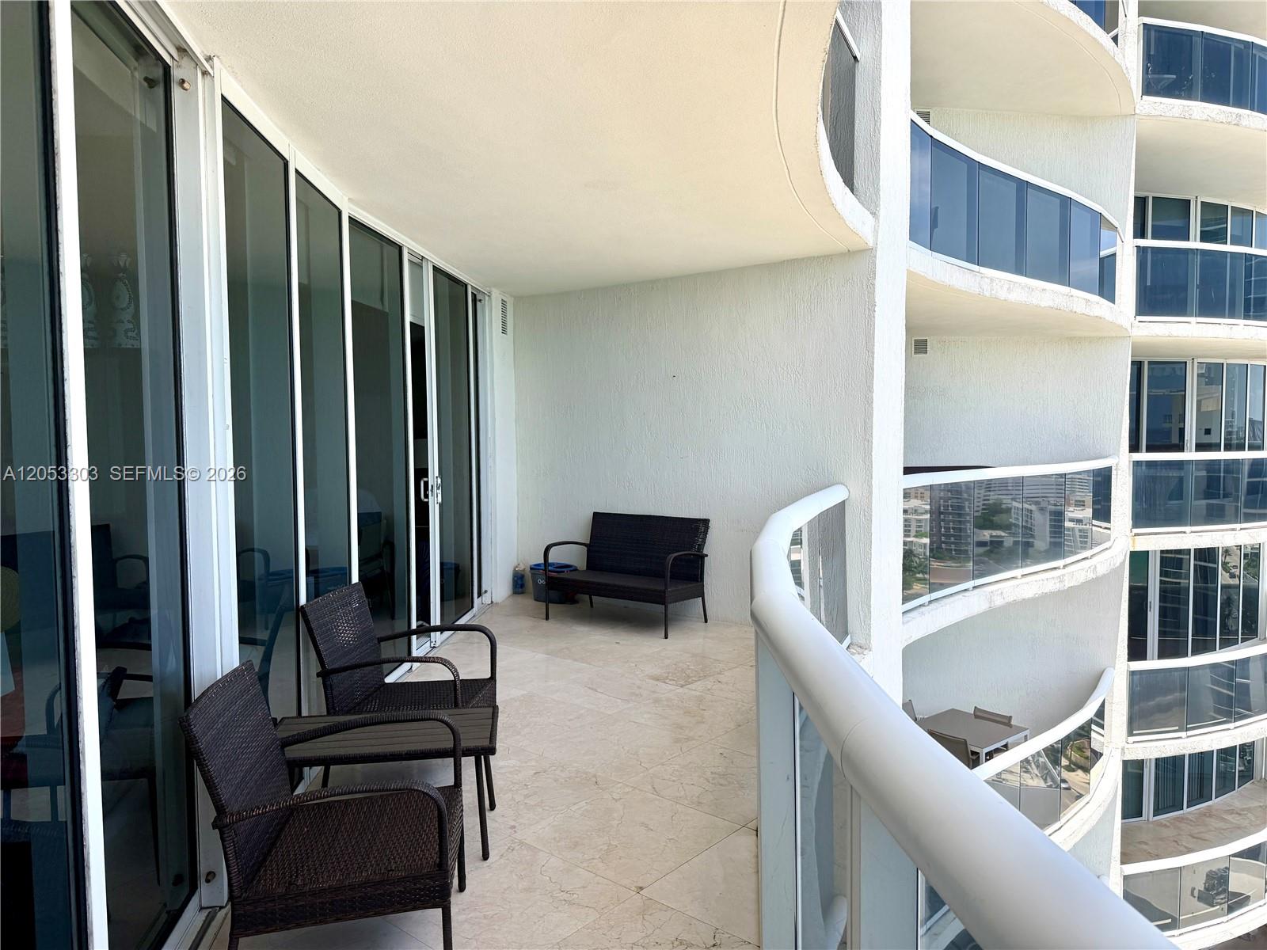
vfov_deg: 56.8
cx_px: 634
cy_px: 475
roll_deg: +0.5
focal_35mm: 24
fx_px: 878
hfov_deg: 71.6
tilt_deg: -3.2
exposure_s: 1/2110
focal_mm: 6.76
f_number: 1.78
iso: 80
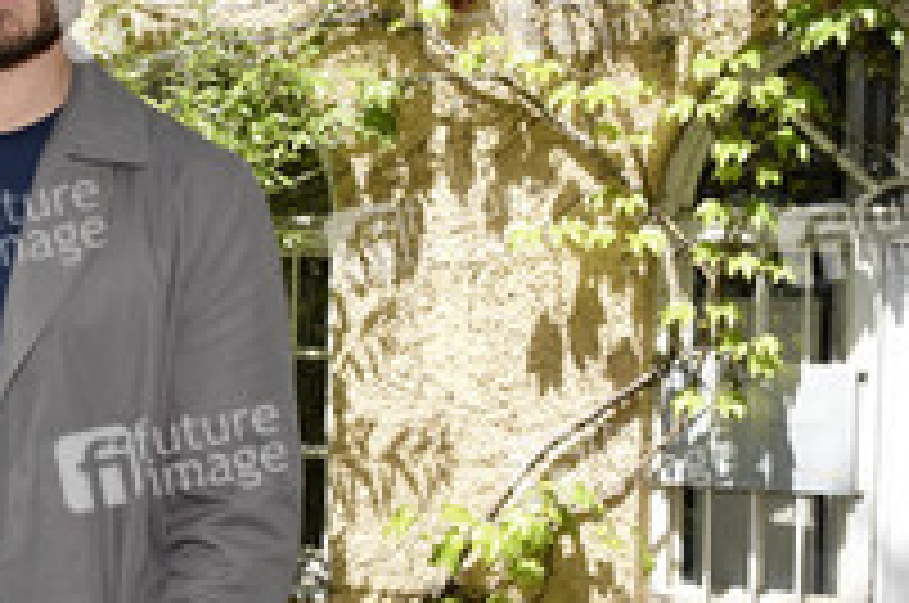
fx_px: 1944
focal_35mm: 77
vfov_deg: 17.6
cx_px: 52
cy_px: 346
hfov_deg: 25.3
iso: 160
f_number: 10
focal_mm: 23
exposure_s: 1/160
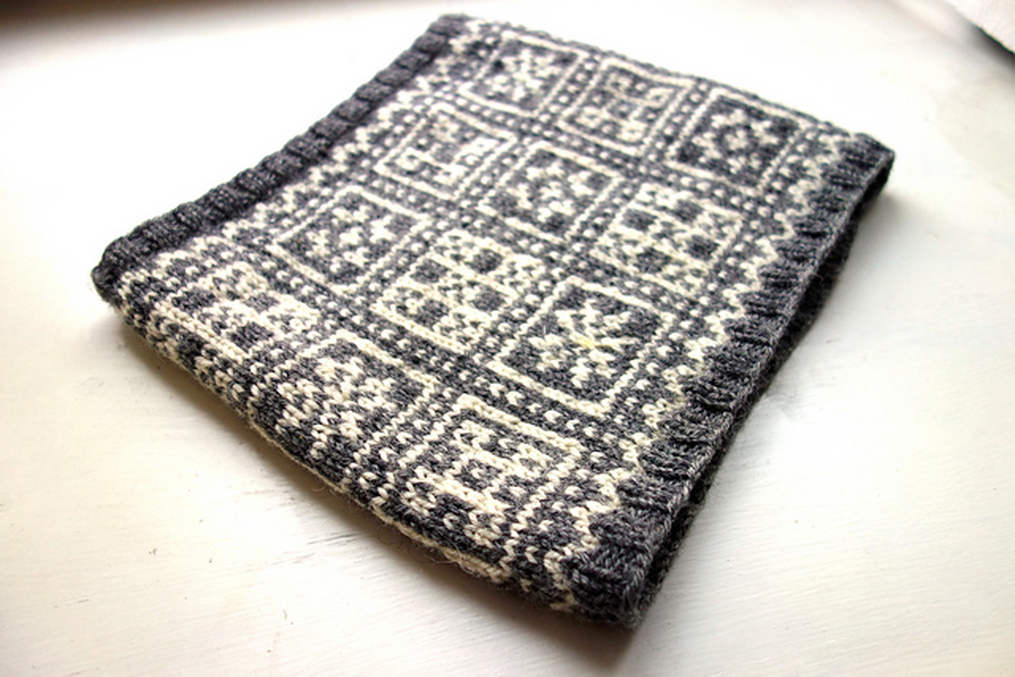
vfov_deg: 46.4
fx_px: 790
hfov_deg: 65.5
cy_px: 338
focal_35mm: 28
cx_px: 508
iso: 125
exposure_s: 1/100
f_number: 2
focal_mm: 10.4
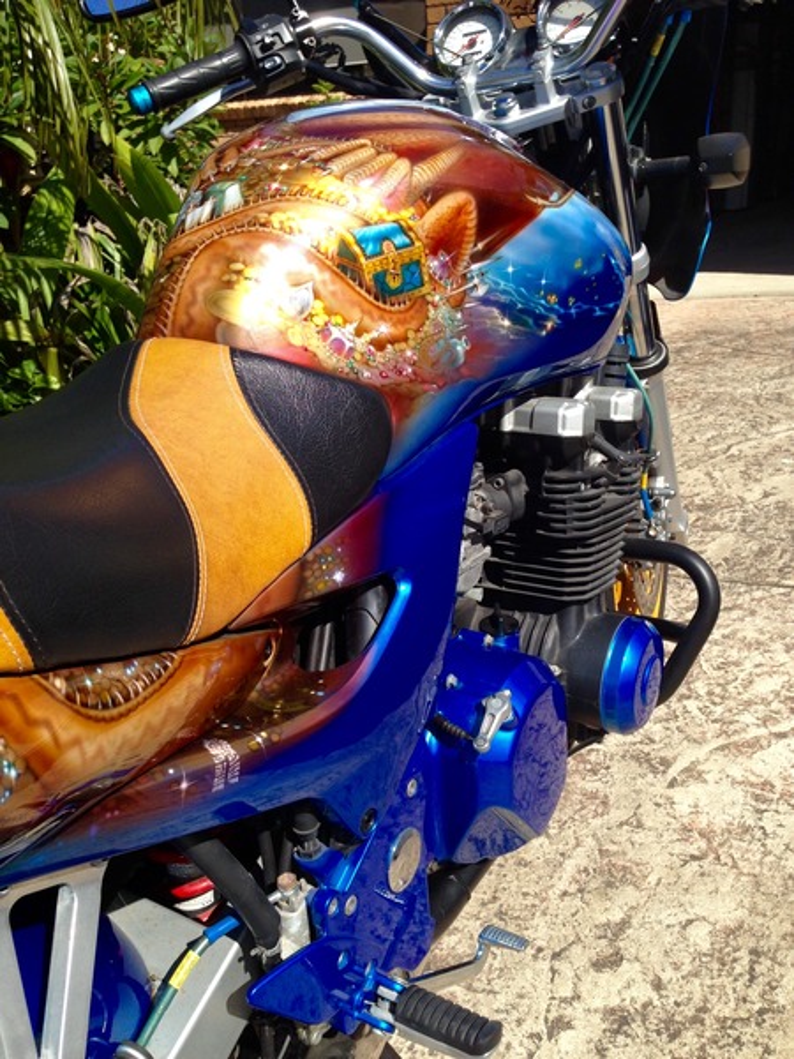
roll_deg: +1.6
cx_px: 397
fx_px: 1009
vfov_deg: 55.4
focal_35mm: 33
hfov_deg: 42.9
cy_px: 530
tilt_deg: -19.5
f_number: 2.4
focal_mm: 4.12
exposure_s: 1/1323
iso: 50
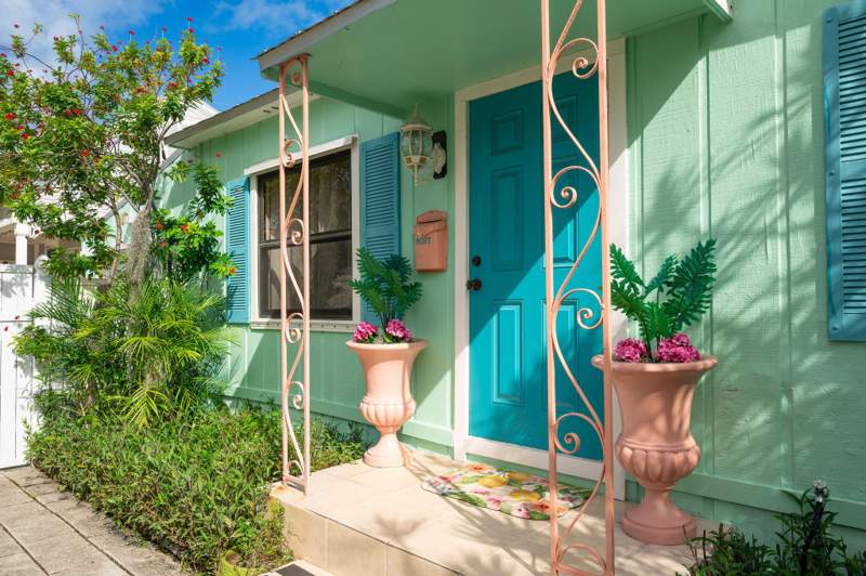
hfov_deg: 73.5
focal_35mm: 24
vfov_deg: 52.8
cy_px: 288
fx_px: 580
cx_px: 433
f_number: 8
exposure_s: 1/250
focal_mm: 24
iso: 100
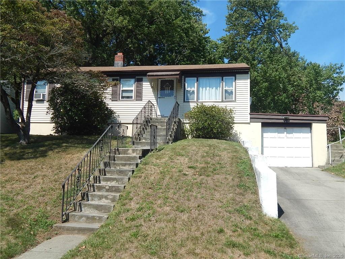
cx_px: 172
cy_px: 130
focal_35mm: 31
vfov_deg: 45.4
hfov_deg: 58.4
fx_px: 309
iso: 125
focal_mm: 5.6
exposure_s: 1/400
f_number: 6.5
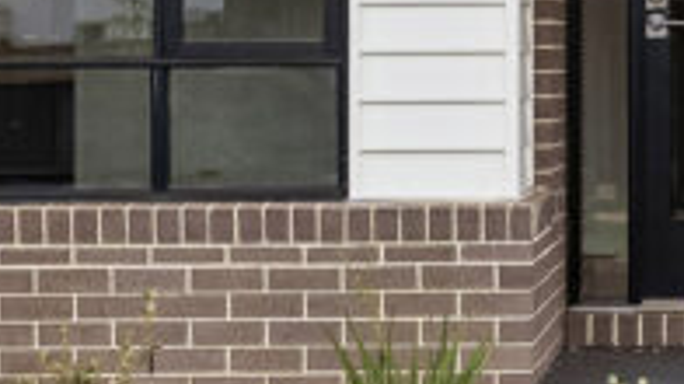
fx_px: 2792
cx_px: 782
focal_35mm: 154
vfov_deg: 7.8
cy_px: 7
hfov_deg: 13.6
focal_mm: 24
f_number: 5.6
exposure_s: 1/800
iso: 200
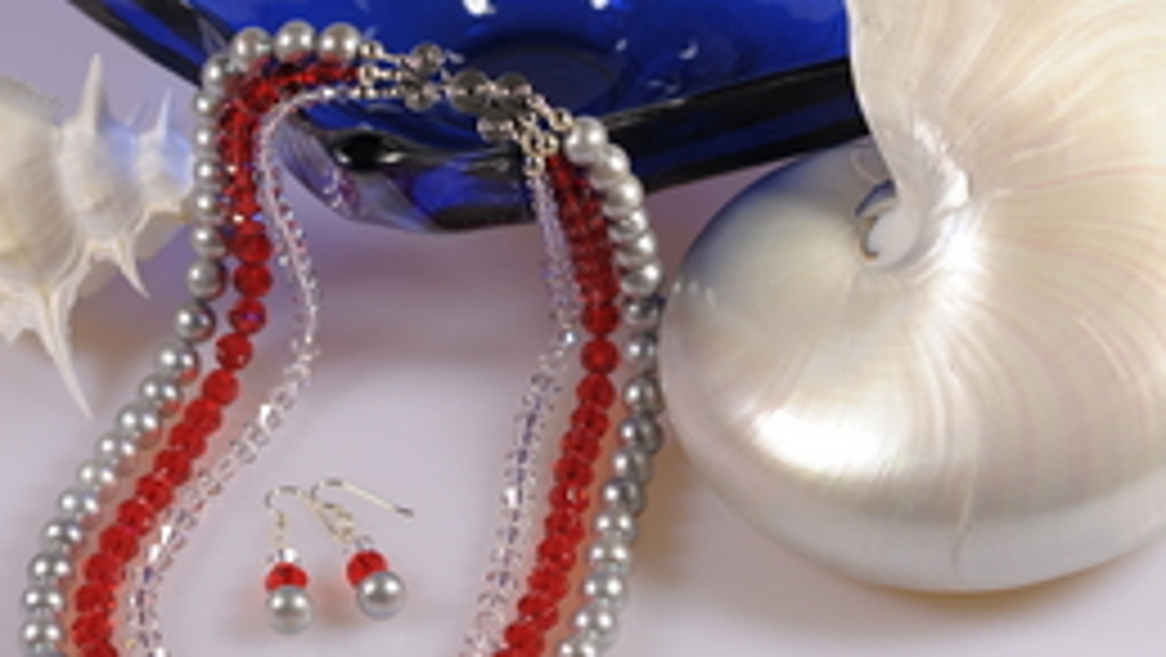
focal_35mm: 101
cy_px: 155
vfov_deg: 12.0
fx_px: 3124
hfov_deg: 21.1
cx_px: 486
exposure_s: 1/80
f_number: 5
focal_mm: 50
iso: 200
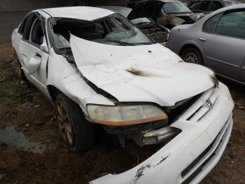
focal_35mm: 24
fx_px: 170
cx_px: 122
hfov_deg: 71.6
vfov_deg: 56.8
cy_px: 92
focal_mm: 4.3
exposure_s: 1/216
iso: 100
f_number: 5.6
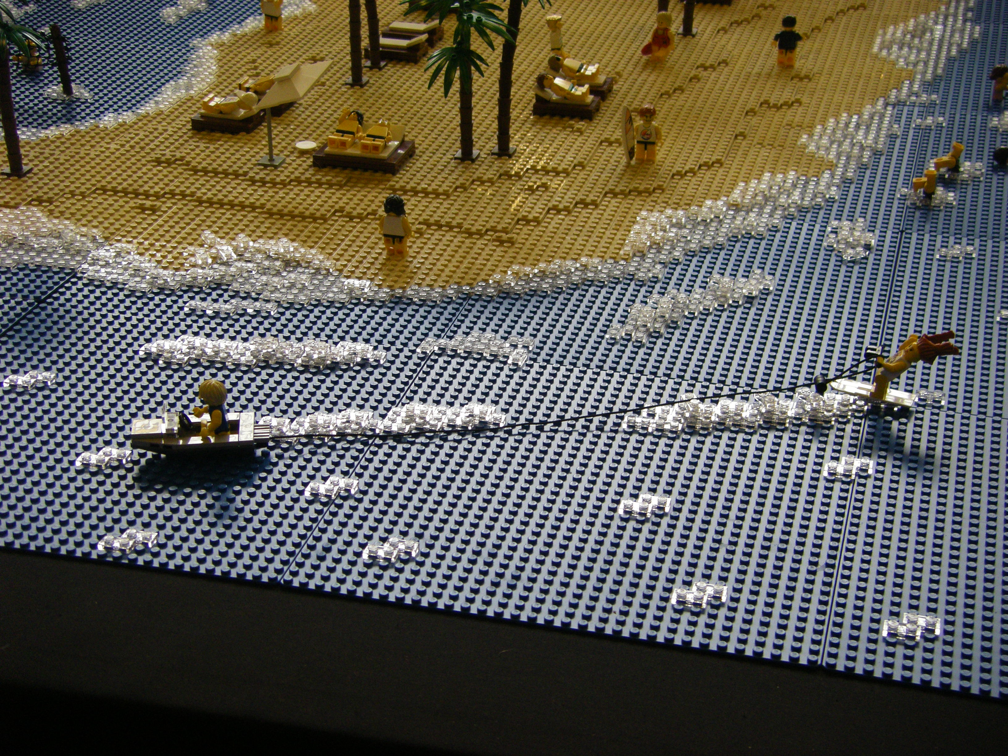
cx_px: 504
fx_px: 1805
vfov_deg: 23.7
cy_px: 378
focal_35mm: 62
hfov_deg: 31.2
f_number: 3.8
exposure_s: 1/60
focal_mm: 10.3
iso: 250
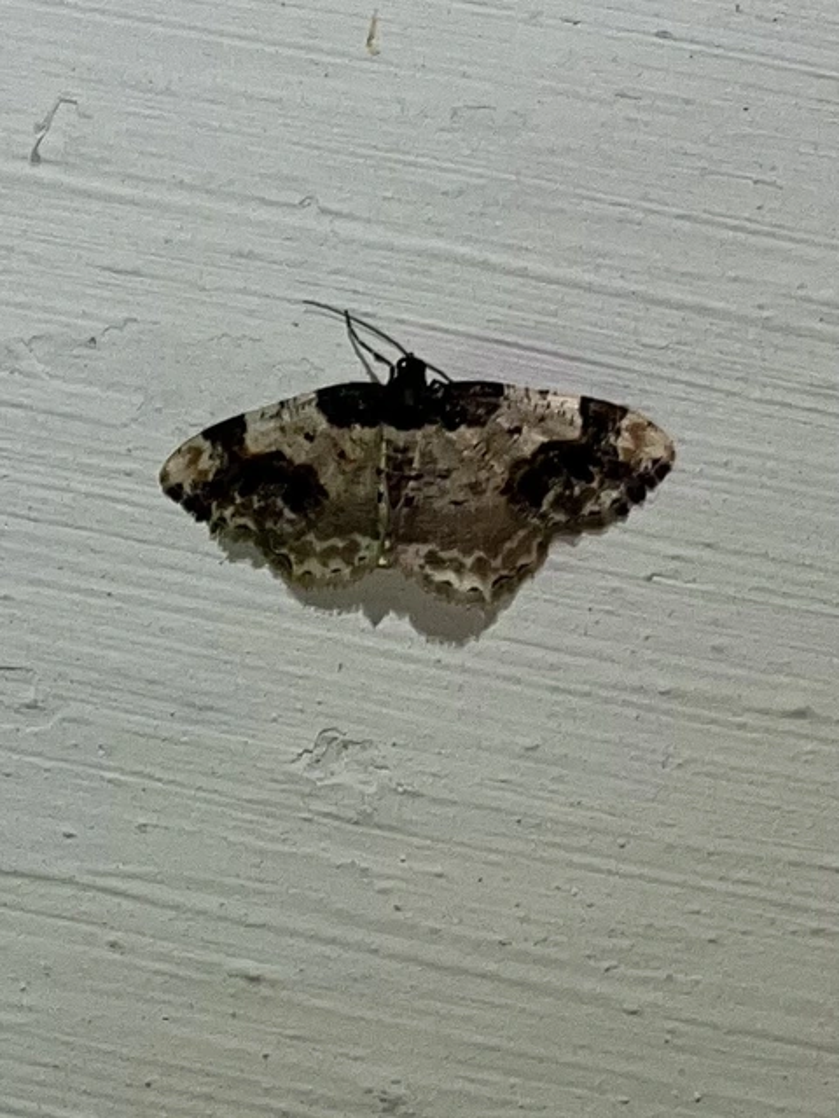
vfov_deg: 67.3
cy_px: 559
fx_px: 840
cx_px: 420
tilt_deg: -4.4
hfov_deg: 53.1
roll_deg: -8.8
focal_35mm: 26
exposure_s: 1/82
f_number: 1.6
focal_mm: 5.1
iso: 32
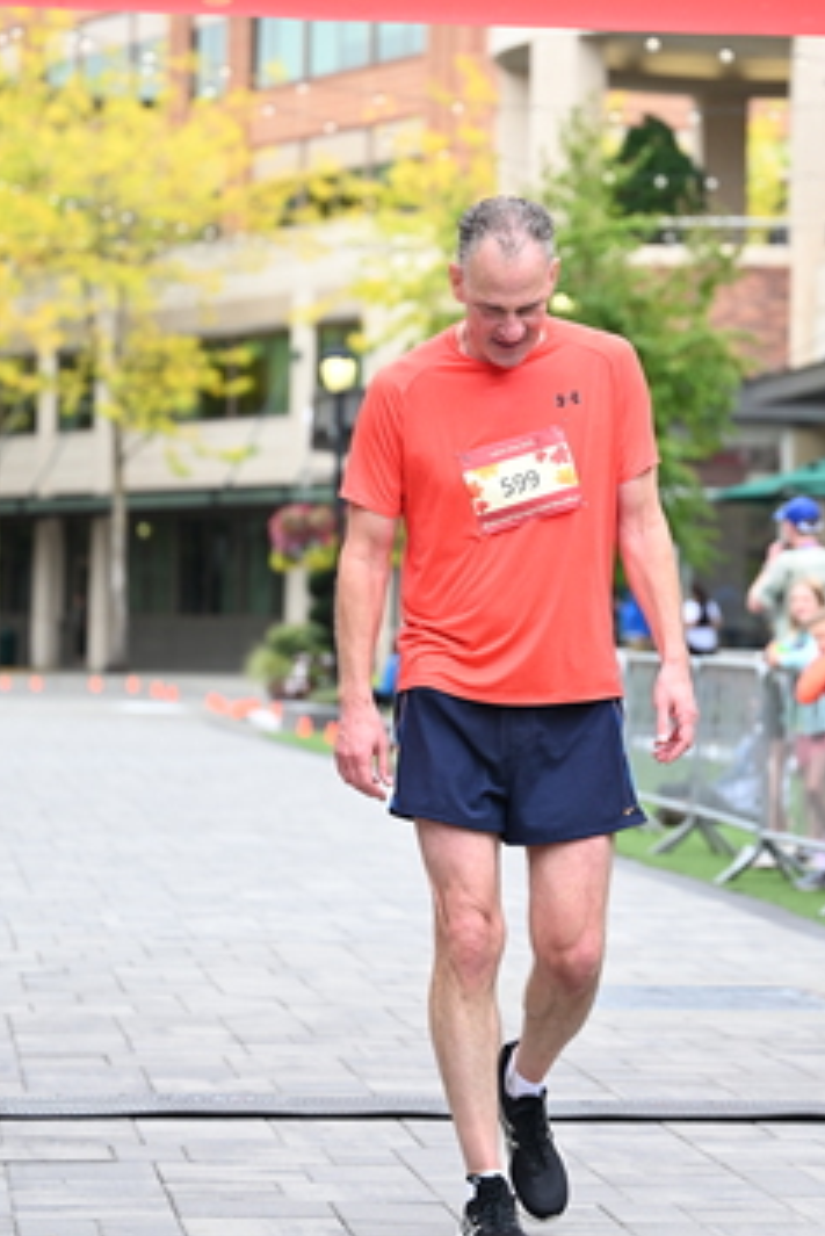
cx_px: 621
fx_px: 4155
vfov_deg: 16.9
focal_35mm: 121
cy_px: 432
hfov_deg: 11.3
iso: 640
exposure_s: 1/1600
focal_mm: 78
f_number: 2.8
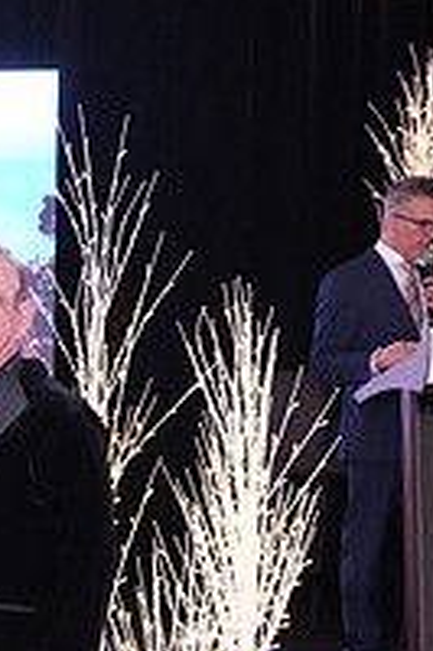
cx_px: -488
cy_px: 539
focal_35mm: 93
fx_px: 1681
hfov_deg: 12.5
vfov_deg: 21.6
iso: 8000
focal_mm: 32
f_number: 6.3
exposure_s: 1/250
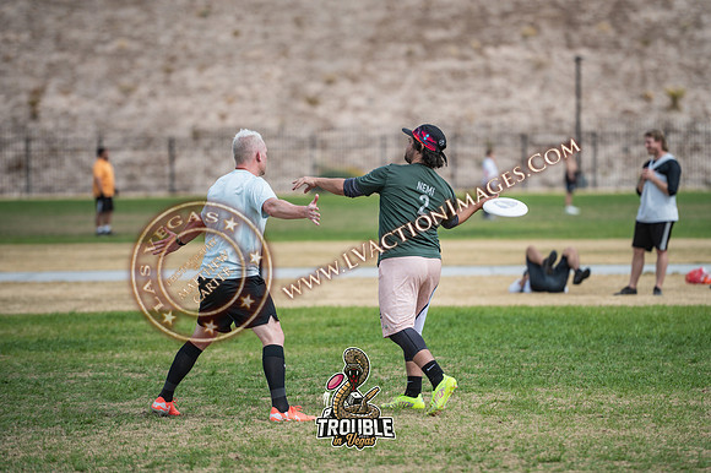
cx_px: 396
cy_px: 216
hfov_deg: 9.4
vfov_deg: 6.3
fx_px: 4323
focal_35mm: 219
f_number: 3.2
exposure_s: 1/3200
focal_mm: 195
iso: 160
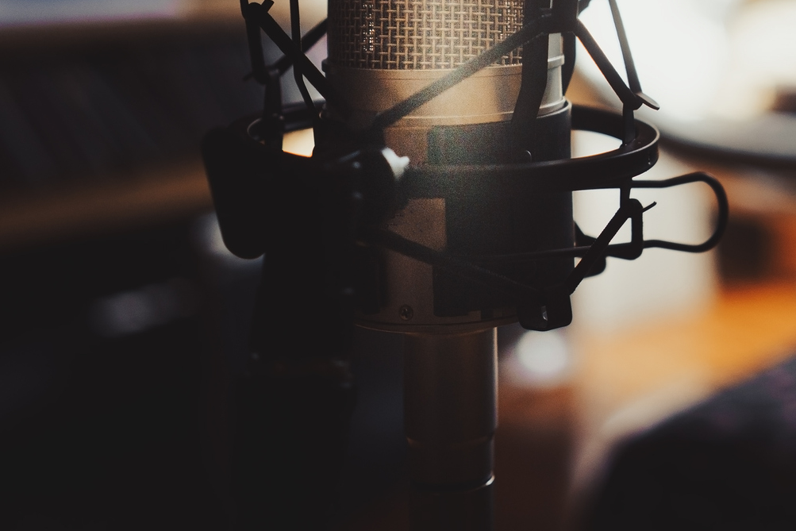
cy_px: 12
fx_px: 1636
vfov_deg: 18.0
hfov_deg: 26.3
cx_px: 744
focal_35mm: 74
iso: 250
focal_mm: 35
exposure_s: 1/200
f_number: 2.8
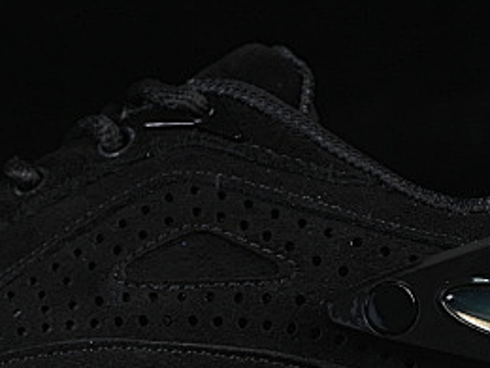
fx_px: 4247
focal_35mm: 300
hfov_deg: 6.6
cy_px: 279
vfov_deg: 5.0
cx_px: 111
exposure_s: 1/60
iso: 160
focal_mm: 50
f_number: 6.3
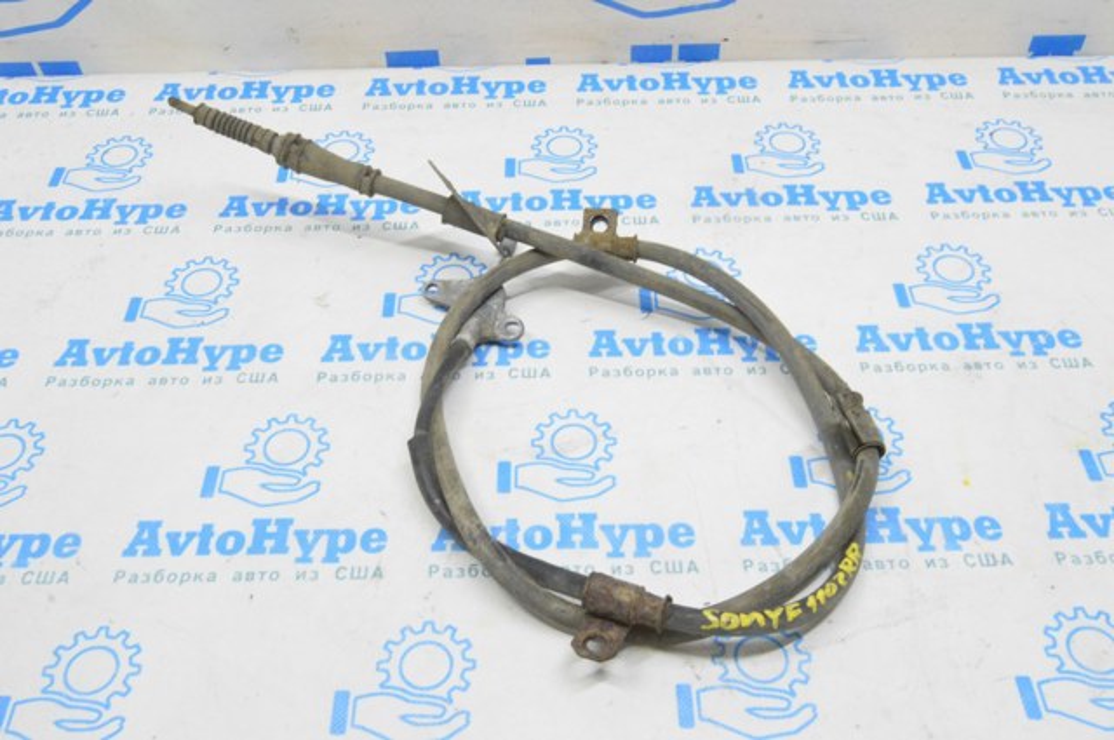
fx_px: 1066
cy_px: 370
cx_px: 557
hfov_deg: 55.2
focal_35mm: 34
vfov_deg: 38.3
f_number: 20
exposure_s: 1/15
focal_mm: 23
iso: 6400
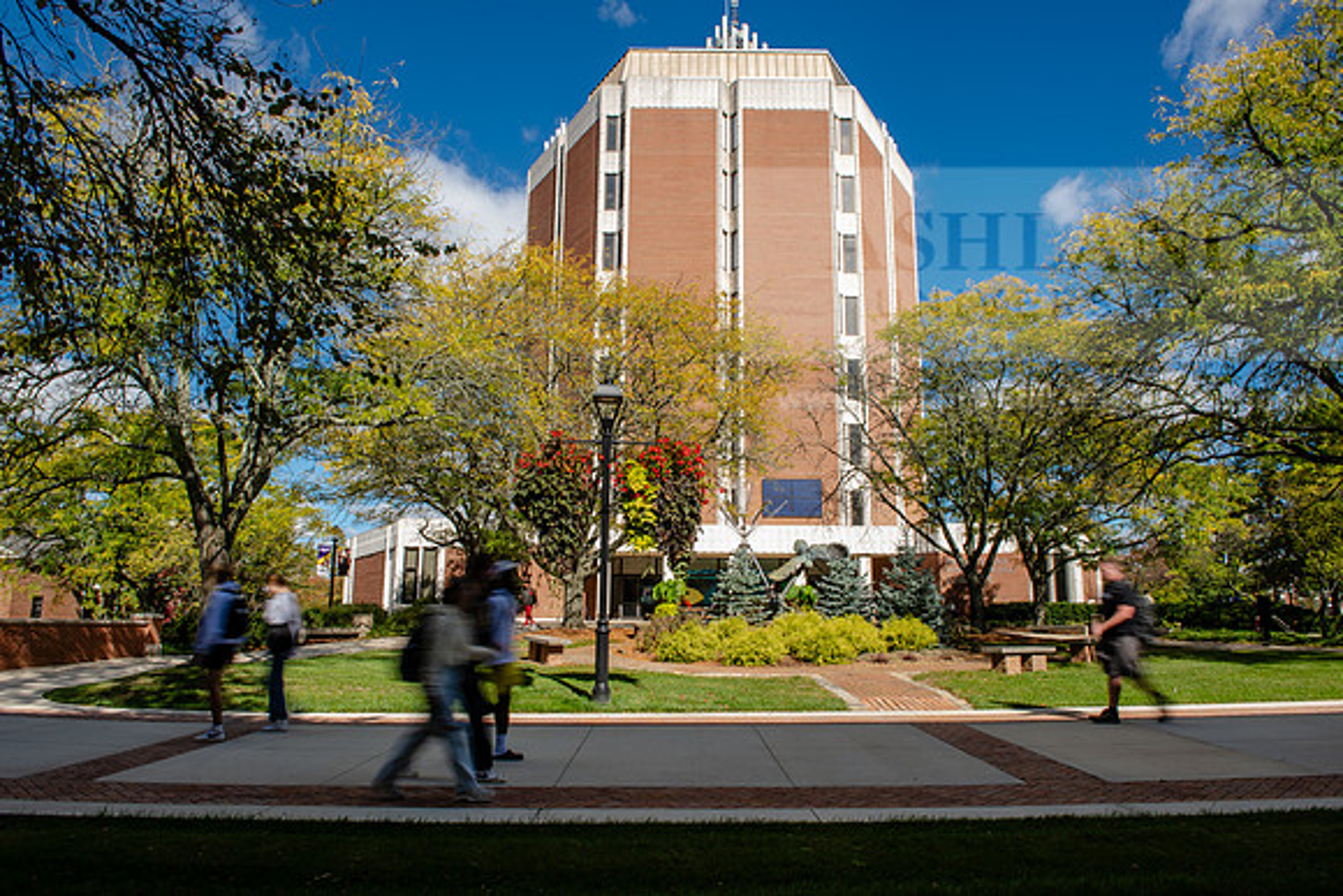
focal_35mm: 24
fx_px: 896
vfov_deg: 53.2
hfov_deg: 73.7
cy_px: 448
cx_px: 672
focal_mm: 24
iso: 31
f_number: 18
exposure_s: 1/10
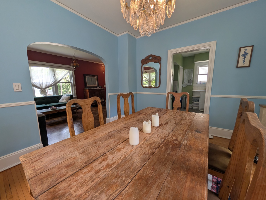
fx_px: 92
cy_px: 100
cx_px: 133
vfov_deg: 94.5
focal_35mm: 12
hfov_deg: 110.5
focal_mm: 2.02
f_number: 1.7
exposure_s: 1/120
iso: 83
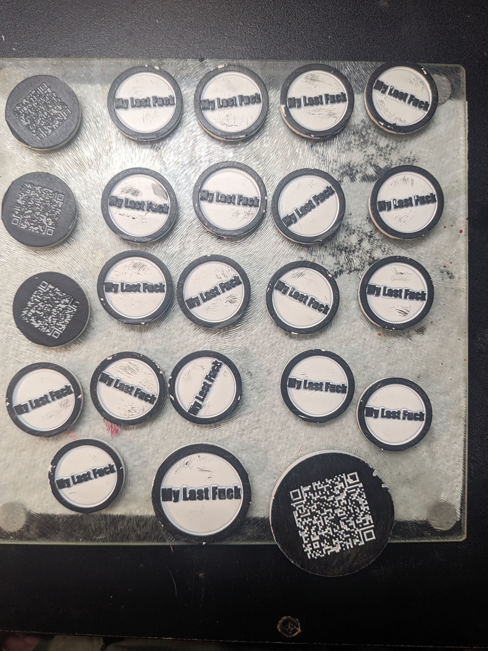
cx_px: 244
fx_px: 451
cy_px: 326
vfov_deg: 71.6
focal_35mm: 24
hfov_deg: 56.8
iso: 126
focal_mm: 4.53
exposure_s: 1/40
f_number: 1.7
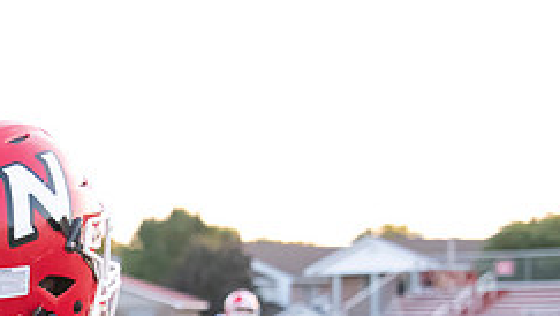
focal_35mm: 155
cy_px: 409
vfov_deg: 7.8
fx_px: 2303
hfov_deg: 13.6
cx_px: -46
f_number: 5.6
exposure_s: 1/1000
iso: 4000
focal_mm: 62
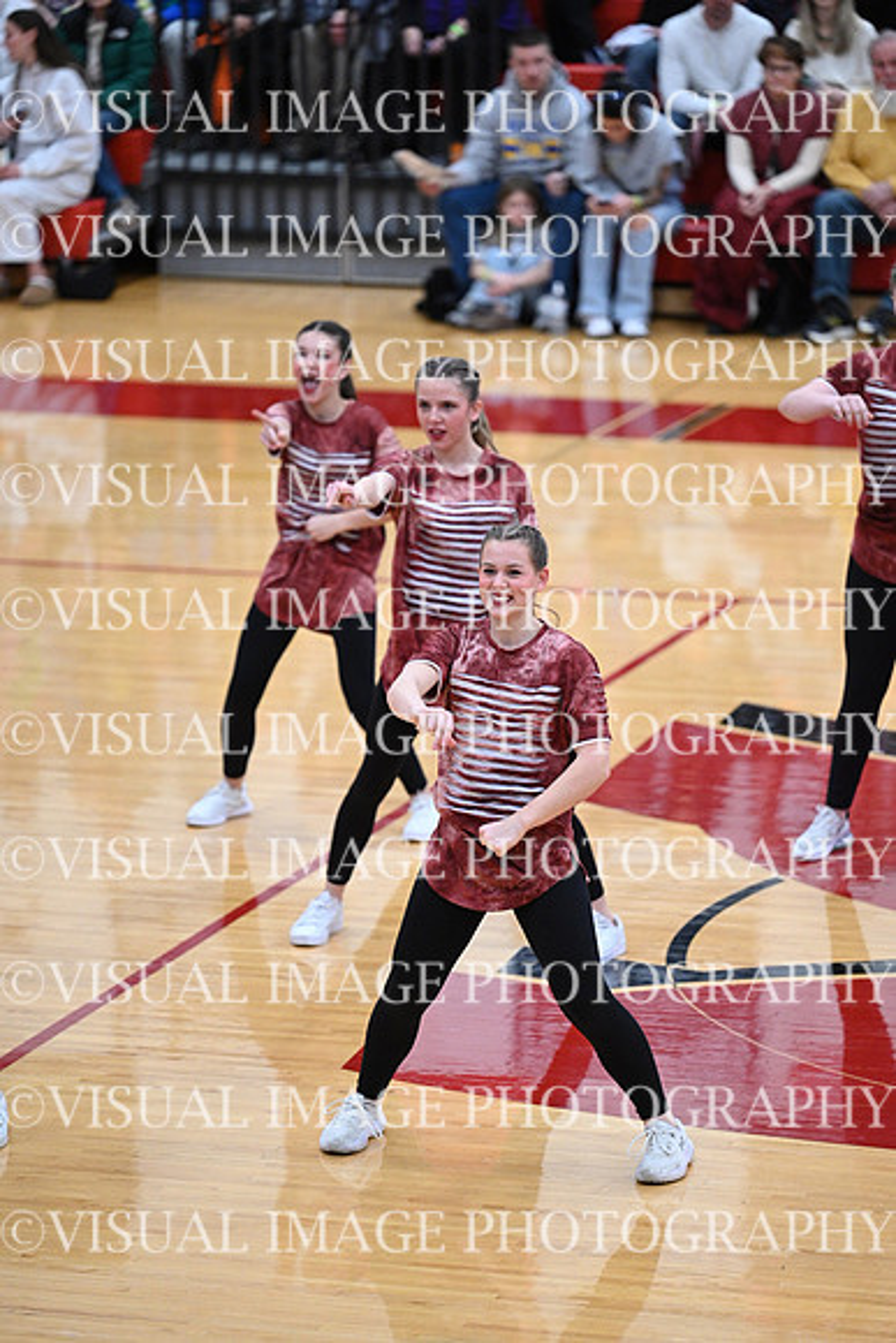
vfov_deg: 11.4
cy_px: 672
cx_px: 448
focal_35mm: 180
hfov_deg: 7.6
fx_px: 6715
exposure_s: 1/400
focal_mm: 180
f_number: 2.8
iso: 4000
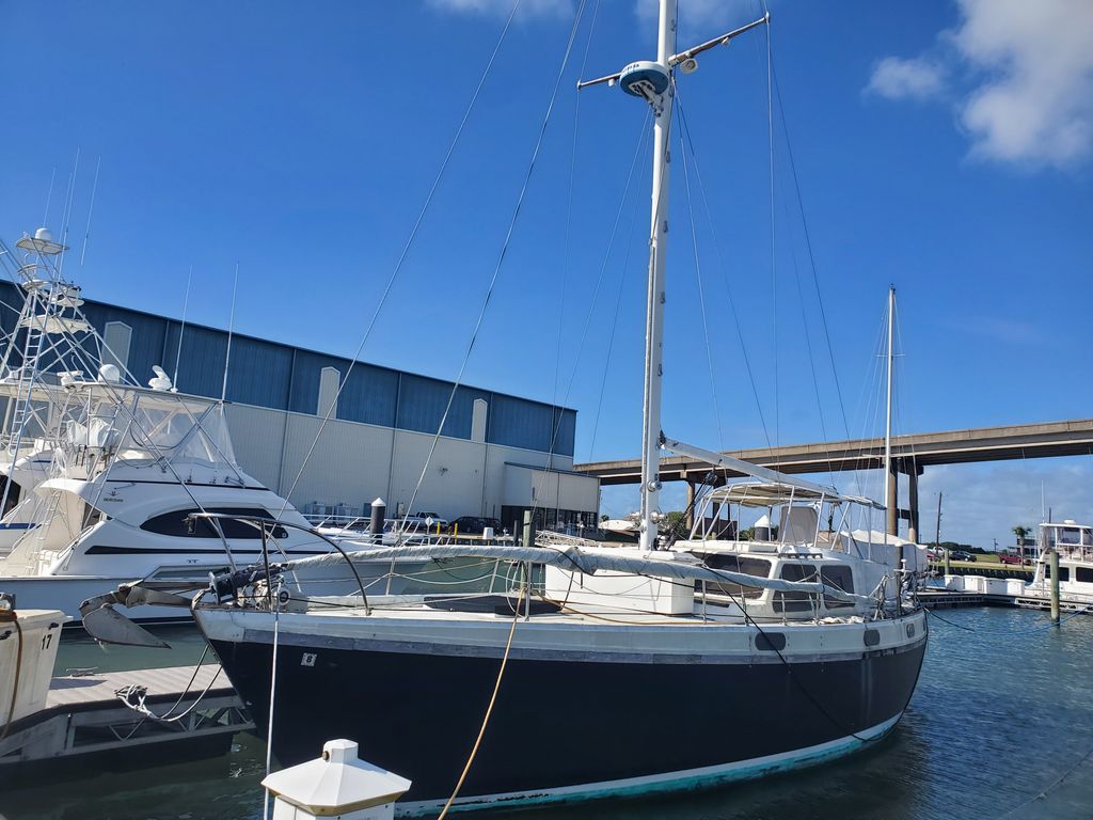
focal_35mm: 26
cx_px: 546
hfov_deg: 67.3
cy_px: 410
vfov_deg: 53.1
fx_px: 821
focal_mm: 4.3
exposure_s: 1/1754
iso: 50
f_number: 2.4
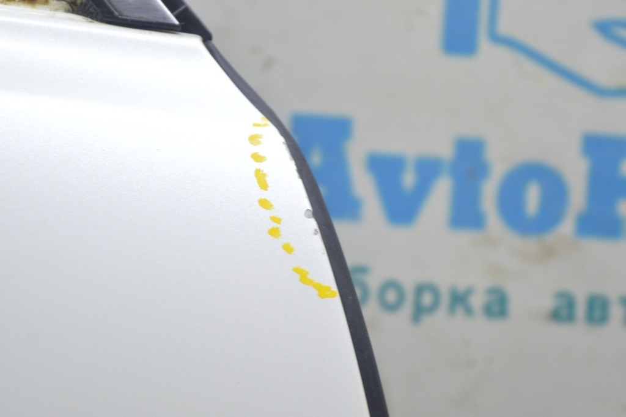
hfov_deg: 24.6
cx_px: 313
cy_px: 208
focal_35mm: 82
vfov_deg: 16.5
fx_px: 1433
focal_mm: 55
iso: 400
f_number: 5.6
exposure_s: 1/20
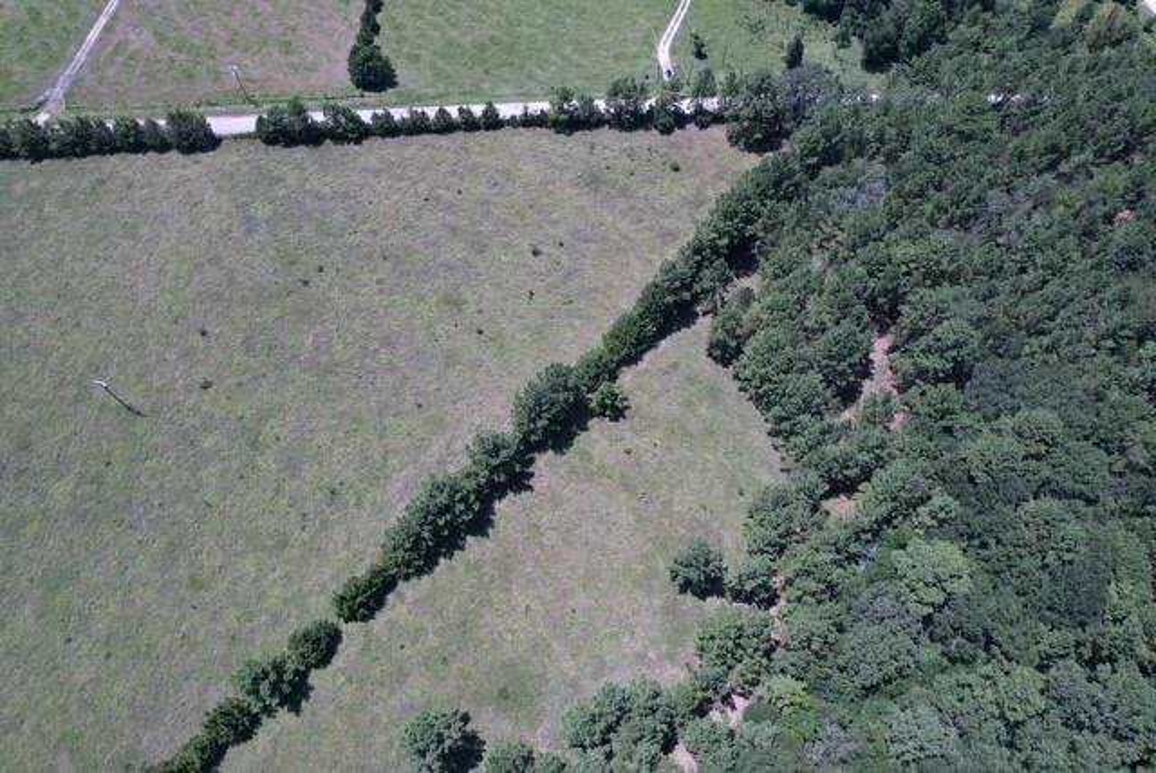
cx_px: 578
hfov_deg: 78.5
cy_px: 386
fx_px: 707
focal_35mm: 22
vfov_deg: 57.3
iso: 100
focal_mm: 8.38
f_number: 2.8
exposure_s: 1/250
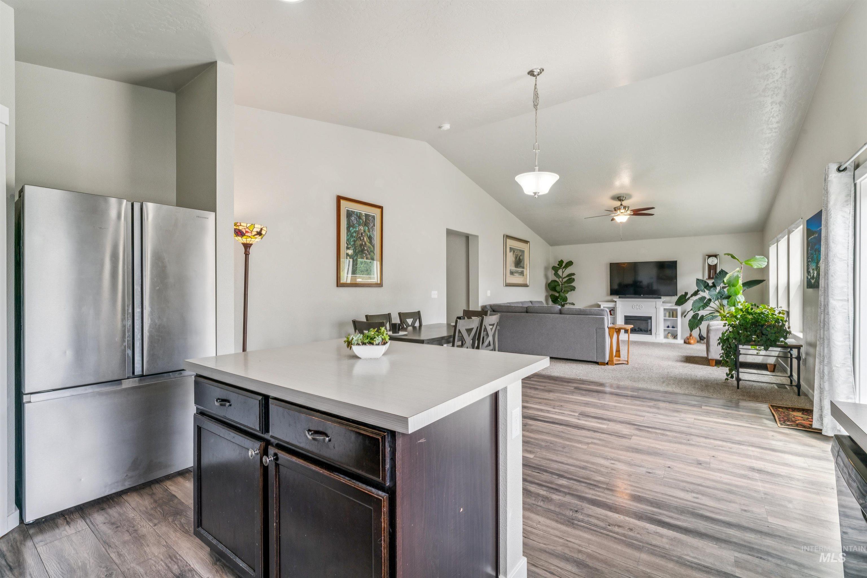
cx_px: 434
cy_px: 289
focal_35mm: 16
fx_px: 380
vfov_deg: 74.4
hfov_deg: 97.5
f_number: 13
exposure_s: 1/8
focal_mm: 15.8
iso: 400
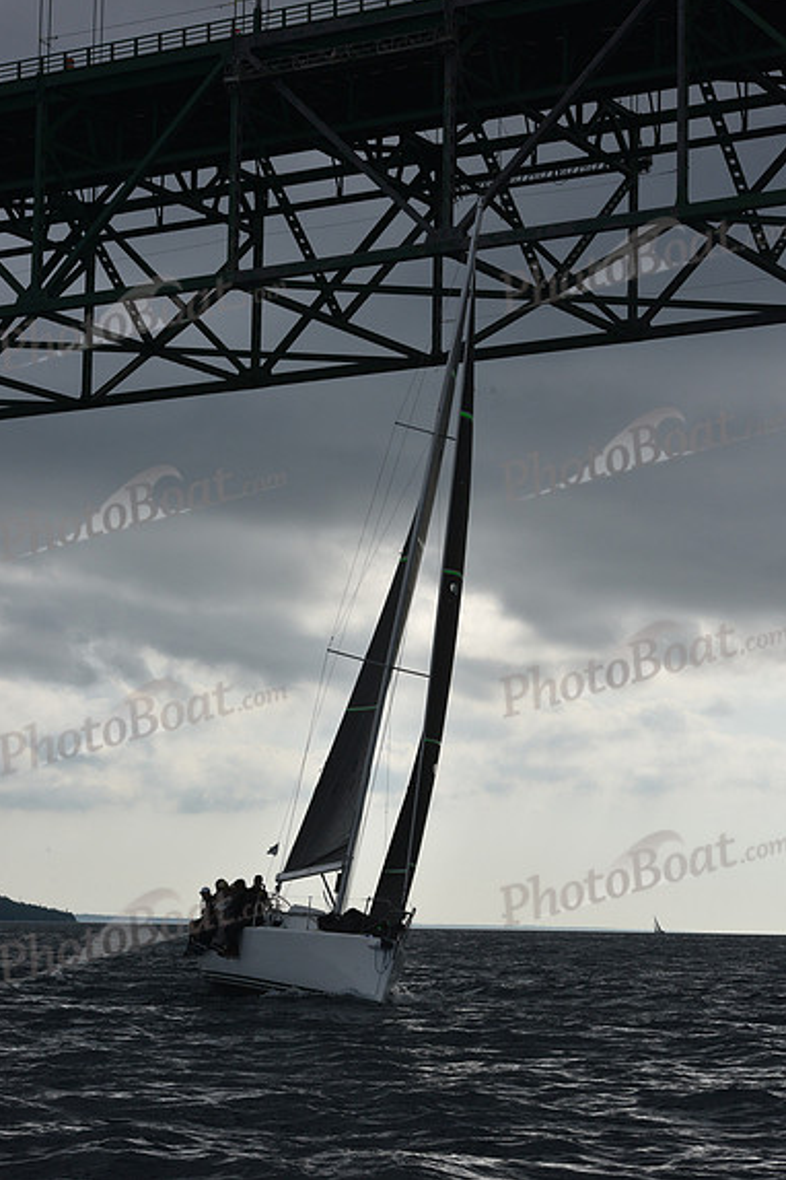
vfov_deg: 24.5
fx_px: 2718
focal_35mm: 83
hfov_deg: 16.5
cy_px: 587
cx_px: 394
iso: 400
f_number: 18
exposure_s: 1/800
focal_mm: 82
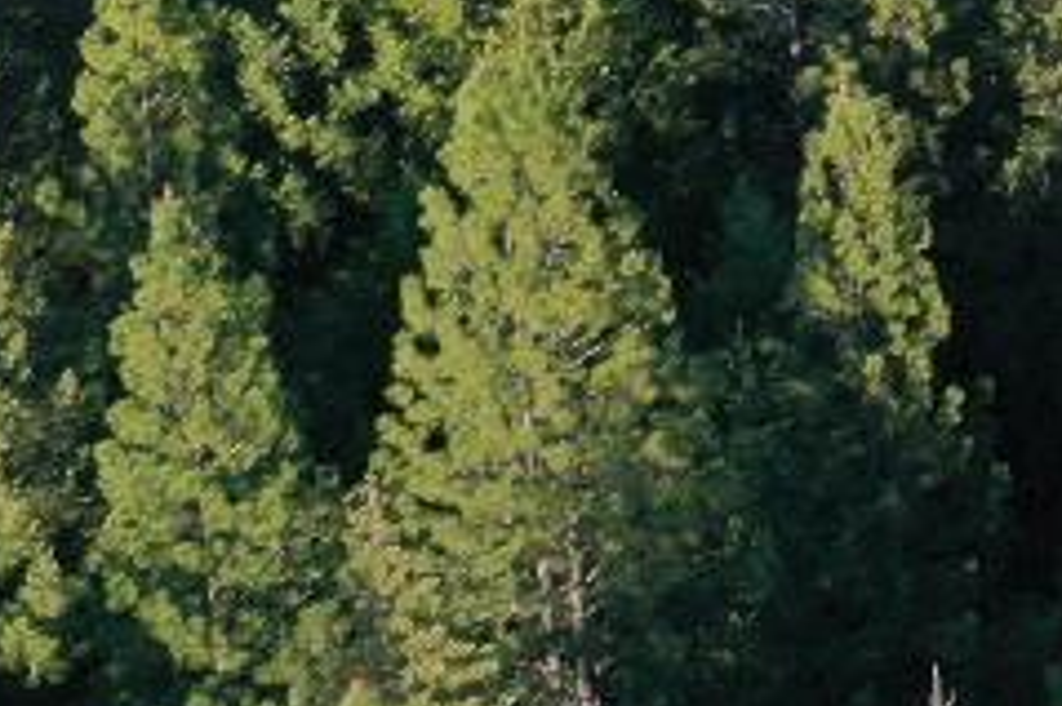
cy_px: -928
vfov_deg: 7.3
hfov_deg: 10.8
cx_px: 2066
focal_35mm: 176
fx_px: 5188
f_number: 5
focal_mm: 10.26
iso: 100
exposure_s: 1/320
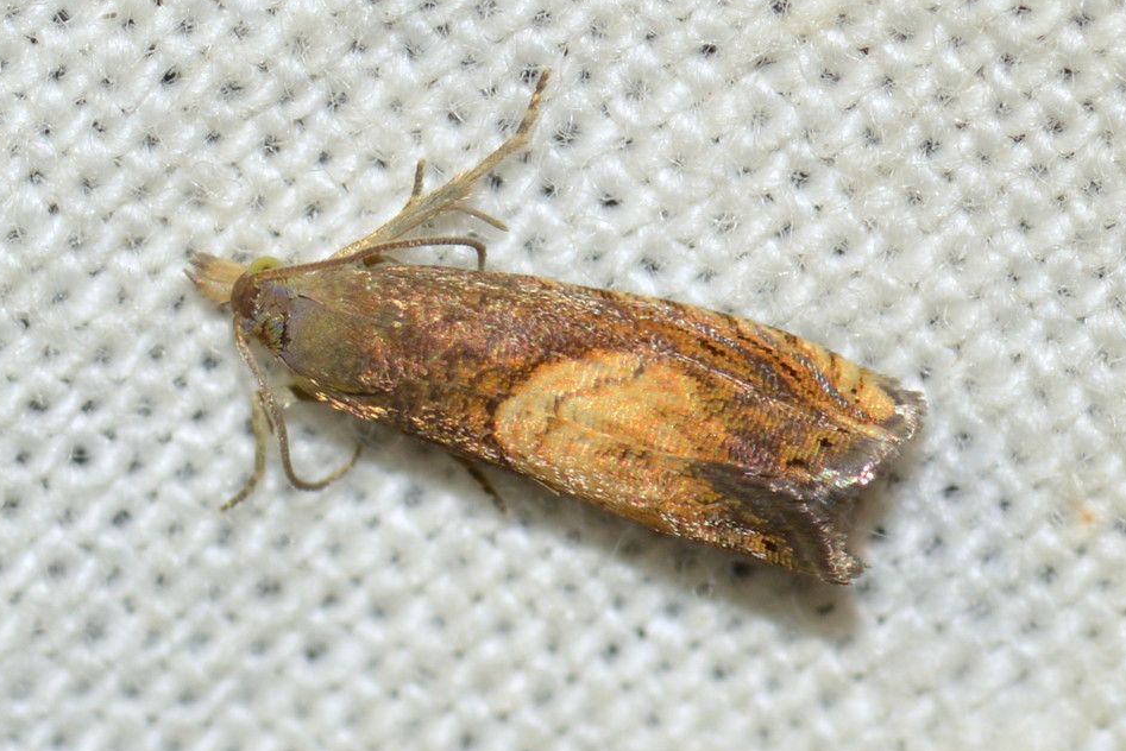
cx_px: 562
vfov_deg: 9.0
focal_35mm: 152
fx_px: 4755
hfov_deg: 13.5
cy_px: 377
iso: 100
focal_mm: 100
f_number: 18
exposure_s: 1/200
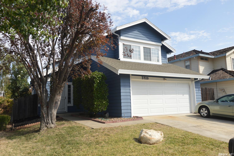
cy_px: 78
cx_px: 117
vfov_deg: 47.8
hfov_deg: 67.4
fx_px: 175
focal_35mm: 27
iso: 100
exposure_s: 1/200
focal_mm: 18
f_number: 7.1
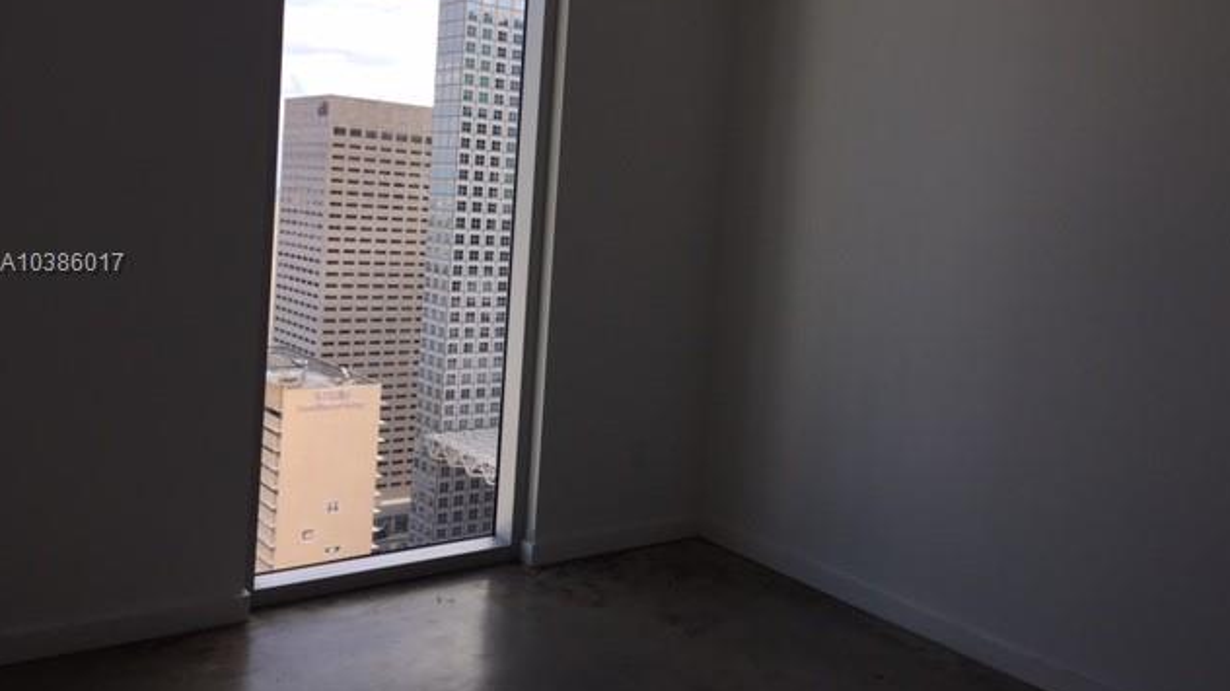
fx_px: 1043
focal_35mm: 32
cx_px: 619
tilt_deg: -3.0
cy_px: 265
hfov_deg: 61.0
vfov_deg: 36.5
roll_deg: -5.3
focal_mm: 4.15
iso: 32
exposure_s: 1/338
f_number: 2.2
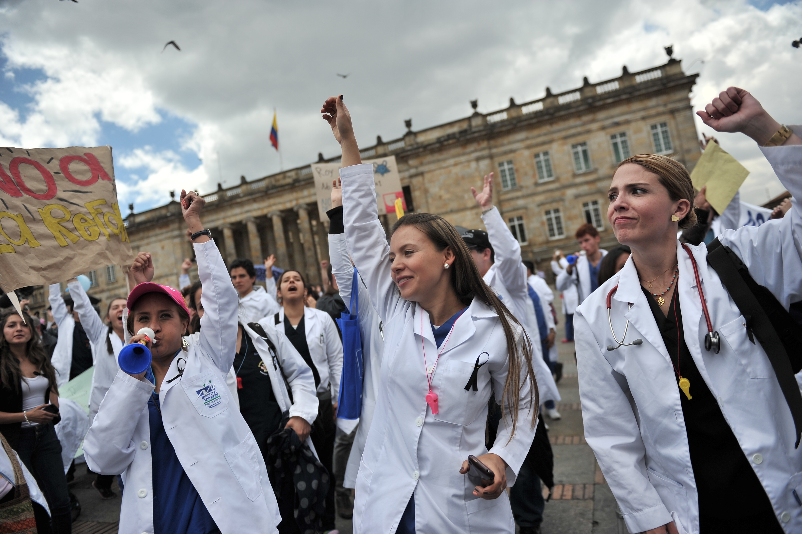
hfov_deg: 73.8
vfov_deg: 53.1
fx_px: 534
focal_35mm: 24
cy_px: 267
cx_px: 401
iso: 200
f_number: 2.8
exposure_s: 1/4000
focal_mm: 24
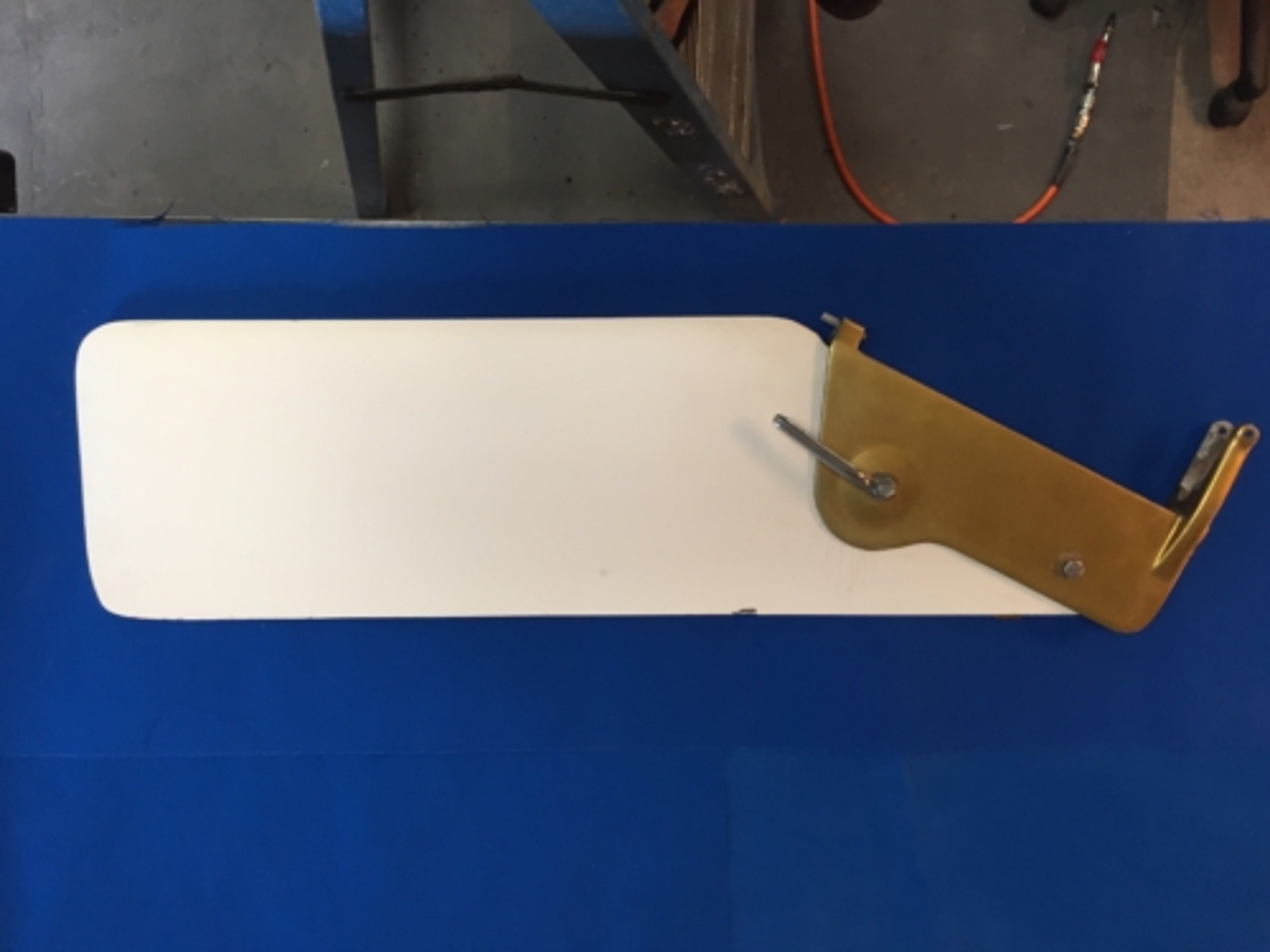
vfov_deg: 48.2
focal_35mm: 29
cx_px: 635
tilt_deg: -84.3
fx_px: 1064
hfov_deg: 61.7
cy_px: 476
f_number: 2.2
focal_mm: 4.15
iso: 40
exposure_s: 1/30
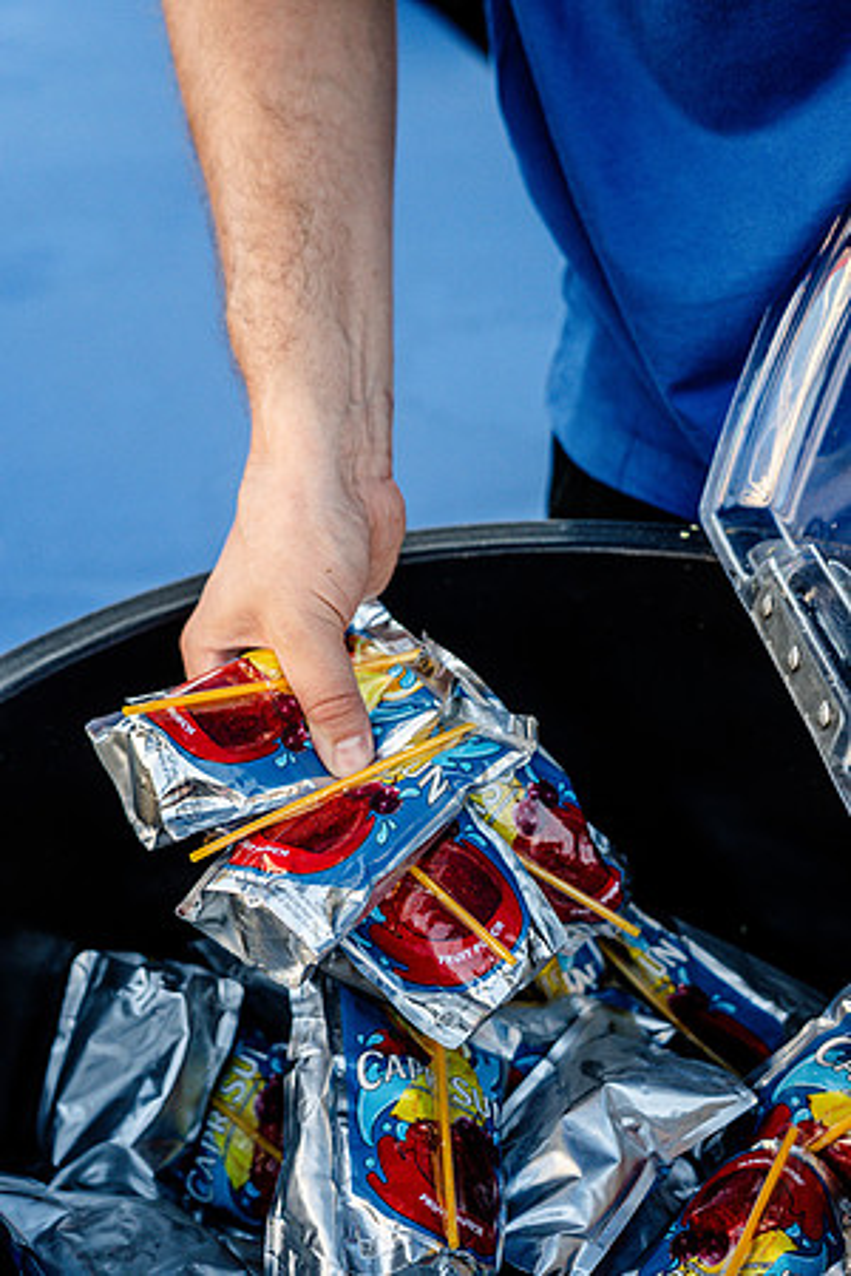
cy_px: 638
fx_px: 2092
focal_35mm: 59
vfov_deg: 33.9
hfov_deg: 23.0
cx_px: 426
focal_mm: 59
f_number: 4
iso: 1250
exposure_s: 1/640
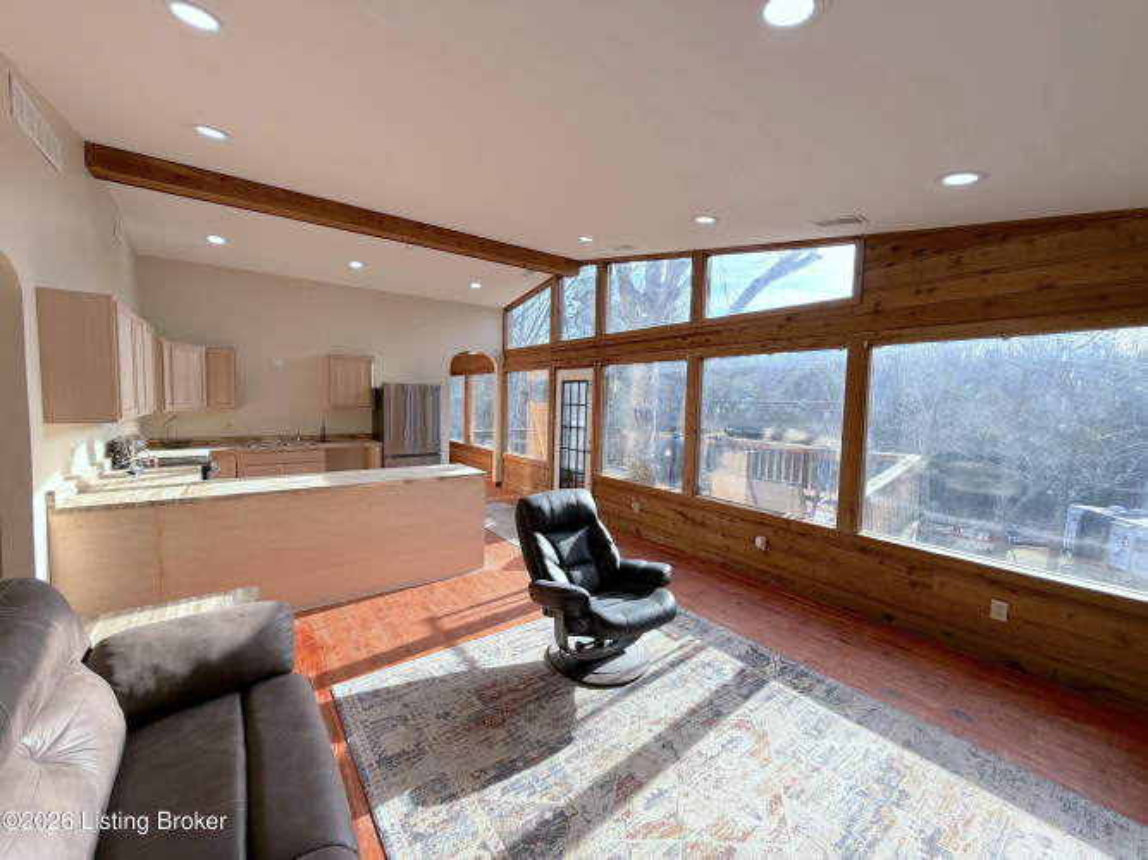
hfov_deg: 102.1
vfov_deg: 85.7
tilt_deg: -4.1
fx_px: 464
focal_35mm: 14
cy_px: 430
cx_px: 574
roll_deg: -0.6
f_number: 2.2
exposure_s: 1/120
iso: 20
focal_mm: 2.22
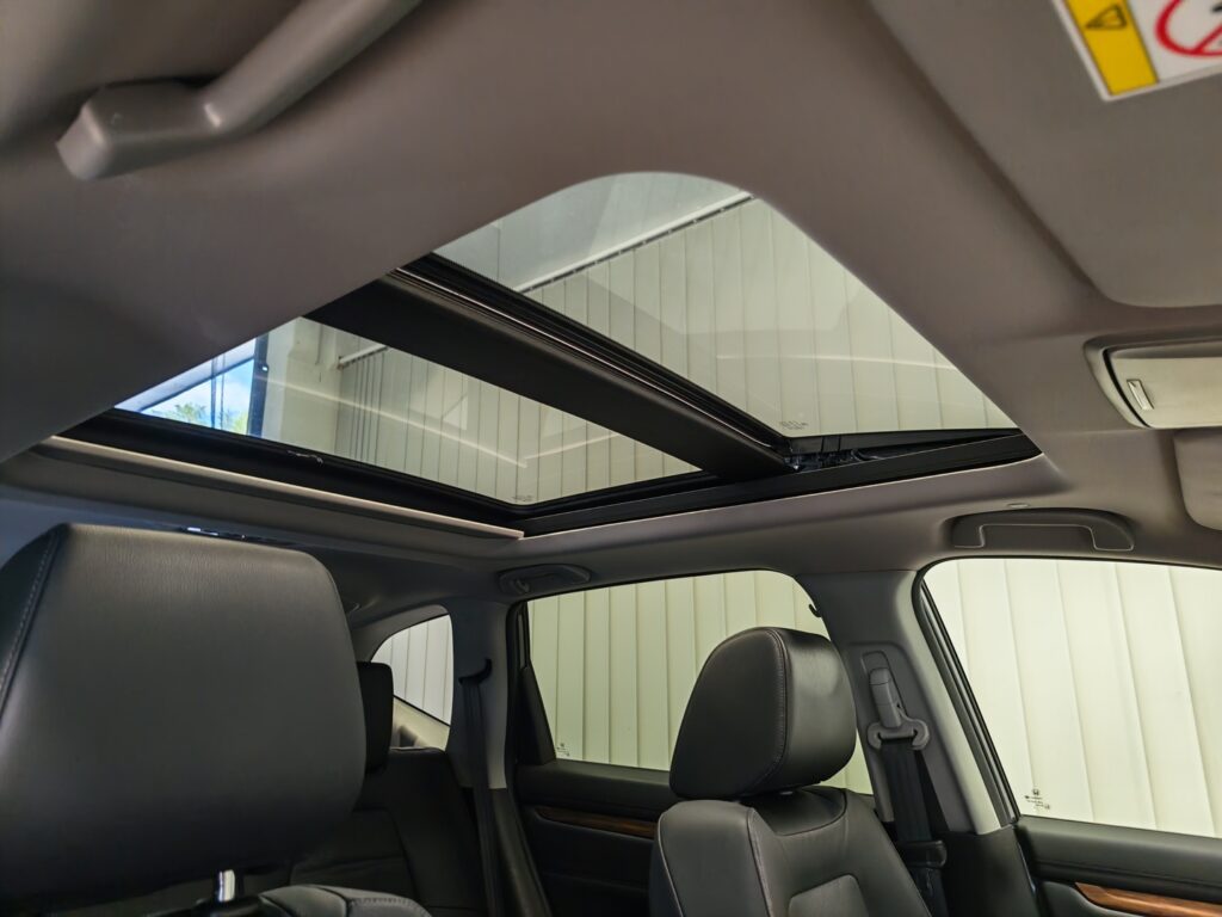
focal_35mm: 23
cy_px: 458
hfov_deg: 73.9
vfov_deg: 58.9
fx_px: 812
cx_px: 611
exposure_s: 1/50
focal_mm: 5.4
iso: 250
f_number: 1.6
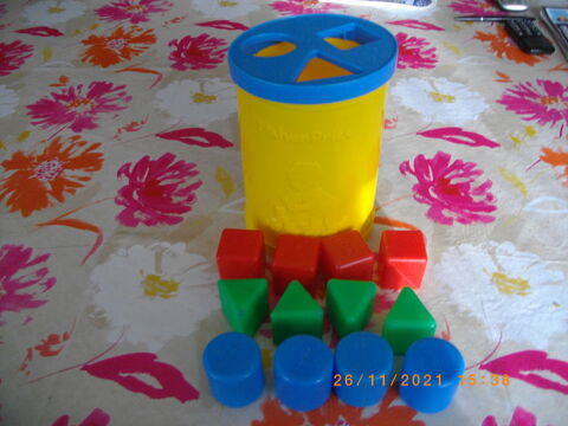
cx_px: 284
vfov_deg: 44.2
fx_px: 525
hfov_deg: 56.8
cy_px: 213
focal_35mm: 32
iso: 200
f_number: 2.9
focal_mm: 5.7
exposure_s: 1/50
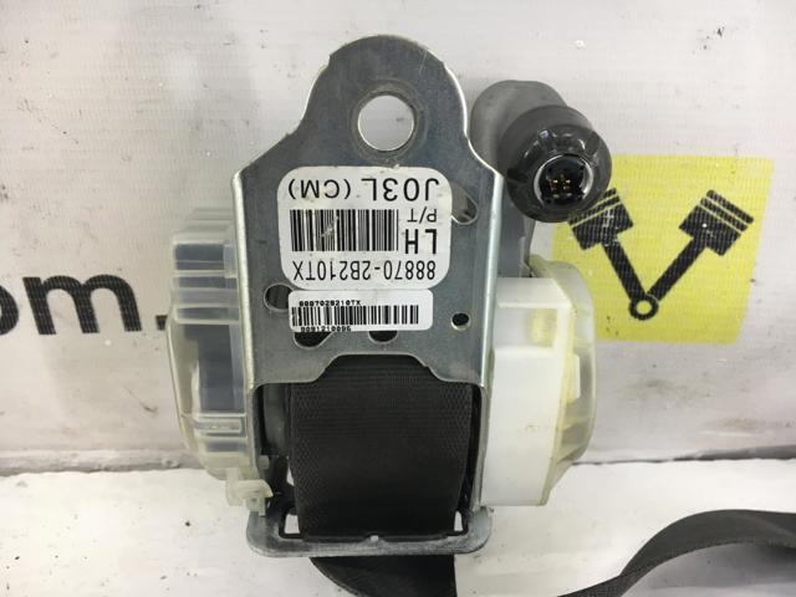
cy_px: 298
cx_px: 398
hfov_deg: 61.7
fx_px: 667
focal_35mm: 29
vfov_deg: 48.2
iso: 25
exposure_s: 1/33
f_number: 2.2
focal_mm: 4.15
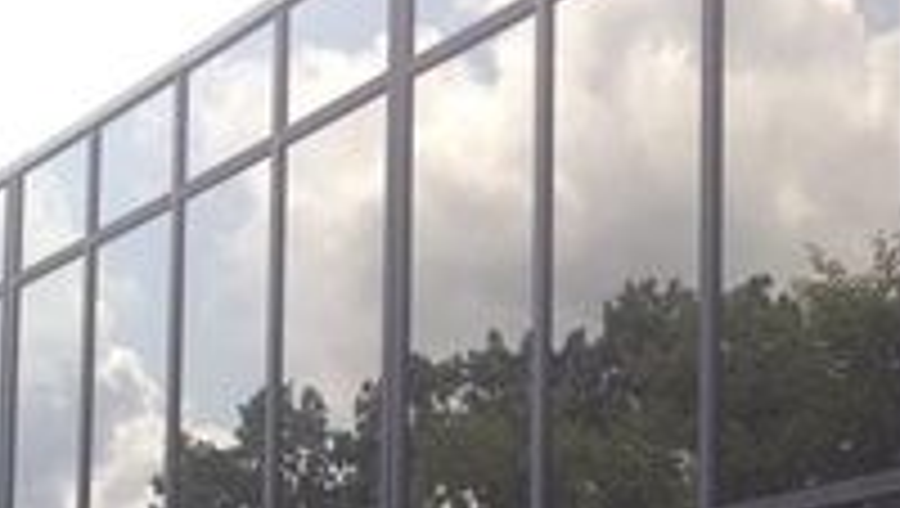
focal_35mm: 95
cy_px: 708
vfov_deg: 12.3
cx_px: 729
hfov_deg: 22.1
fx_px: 2270
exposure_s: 1/687
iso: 50
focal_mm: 4.28
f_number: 2.4
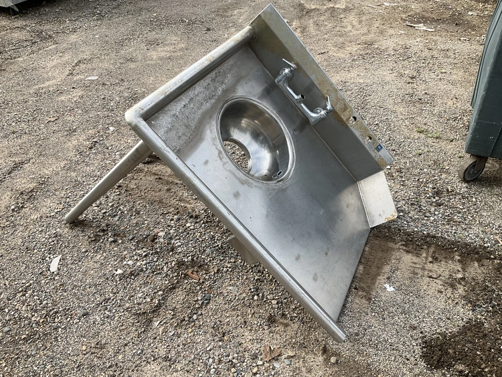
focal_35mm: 29
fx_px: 421
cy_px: 188
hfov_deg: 61.6
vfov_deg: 48.3
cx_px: 251
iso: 25
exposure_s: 1/792
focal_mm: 3
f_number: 1.8
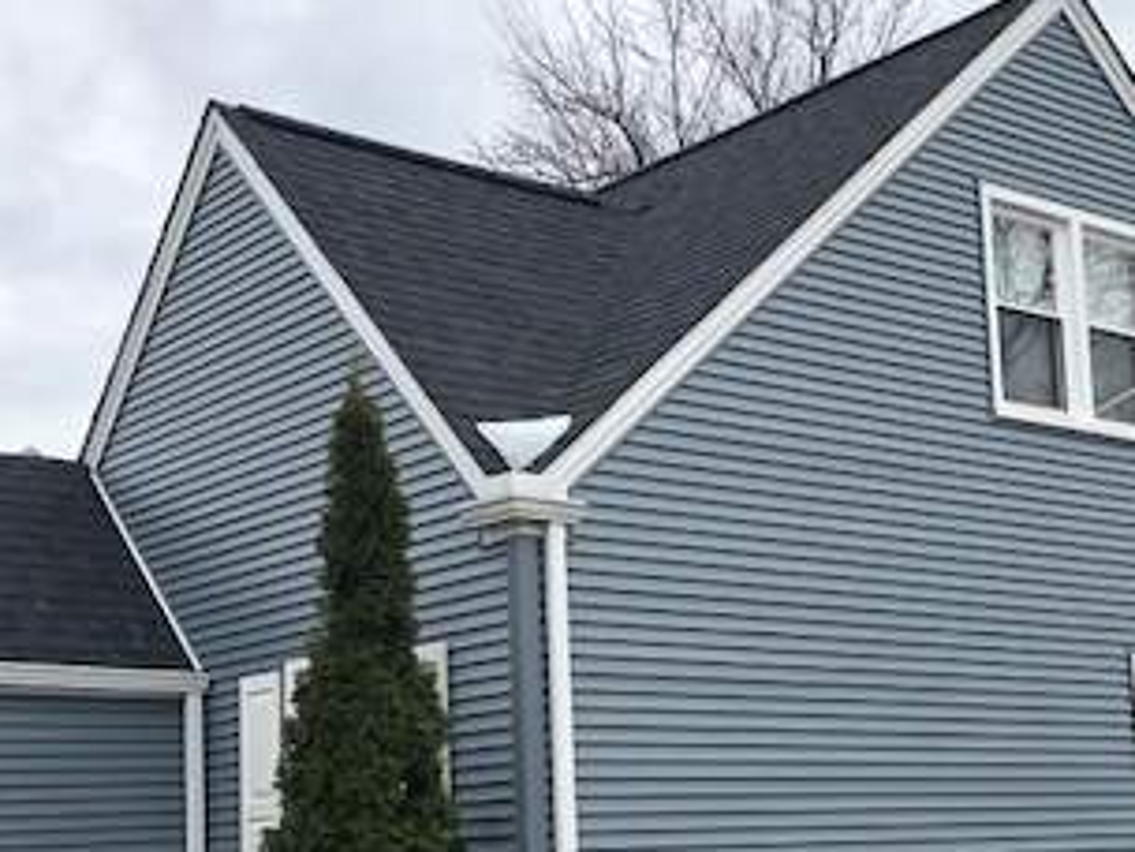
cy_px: 624
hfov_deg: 31.7
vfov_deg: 23.8
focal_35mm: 61
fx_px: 2000
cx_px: 627
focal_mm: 3.99
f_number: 1.8
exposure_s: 1/436
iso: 20
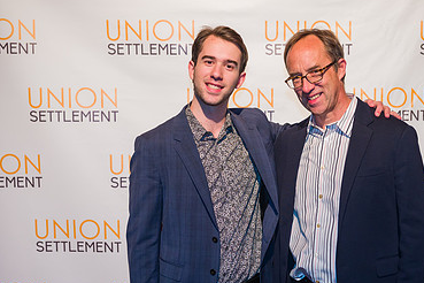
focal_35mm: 66
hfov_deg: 30.4
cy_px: 186
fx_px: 777
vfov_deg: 20.5
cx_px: 259
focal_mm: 42
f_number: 4
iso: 1000
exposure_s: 1/200
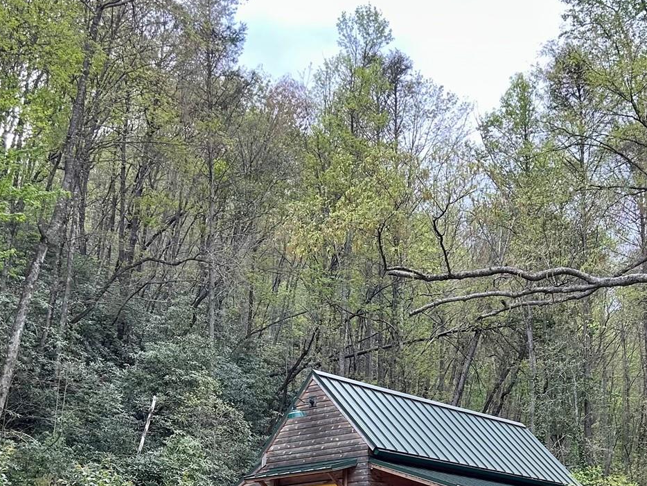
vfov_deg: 24.7
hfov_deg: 33.5
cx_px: 433
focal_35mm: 57
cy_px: 458
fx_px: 1066
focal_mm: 5.7
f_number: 1.5
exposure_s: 1/193
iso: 40
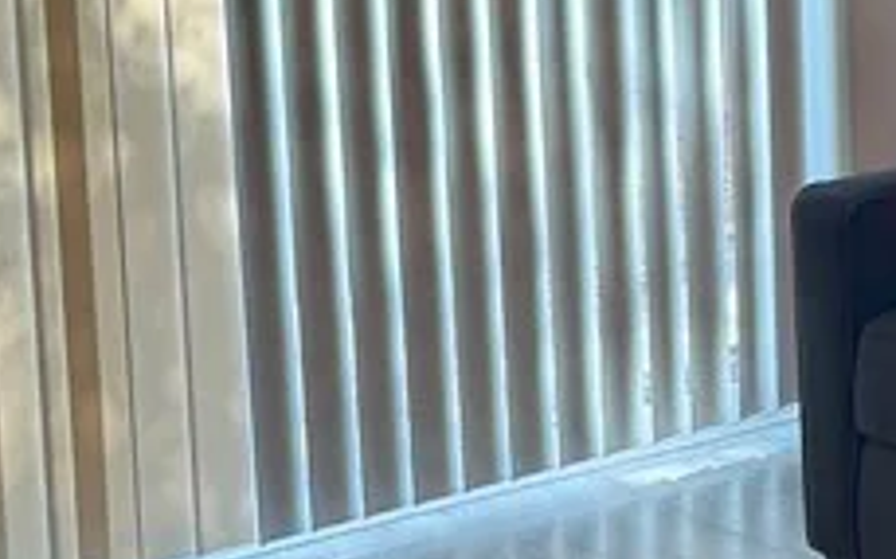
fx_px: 2783
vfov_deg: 11.3
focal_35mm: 114
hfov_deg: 16.0
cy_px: -47
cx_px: 1522
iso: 100
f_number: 1.78
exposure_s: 1/120
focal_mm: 6.76
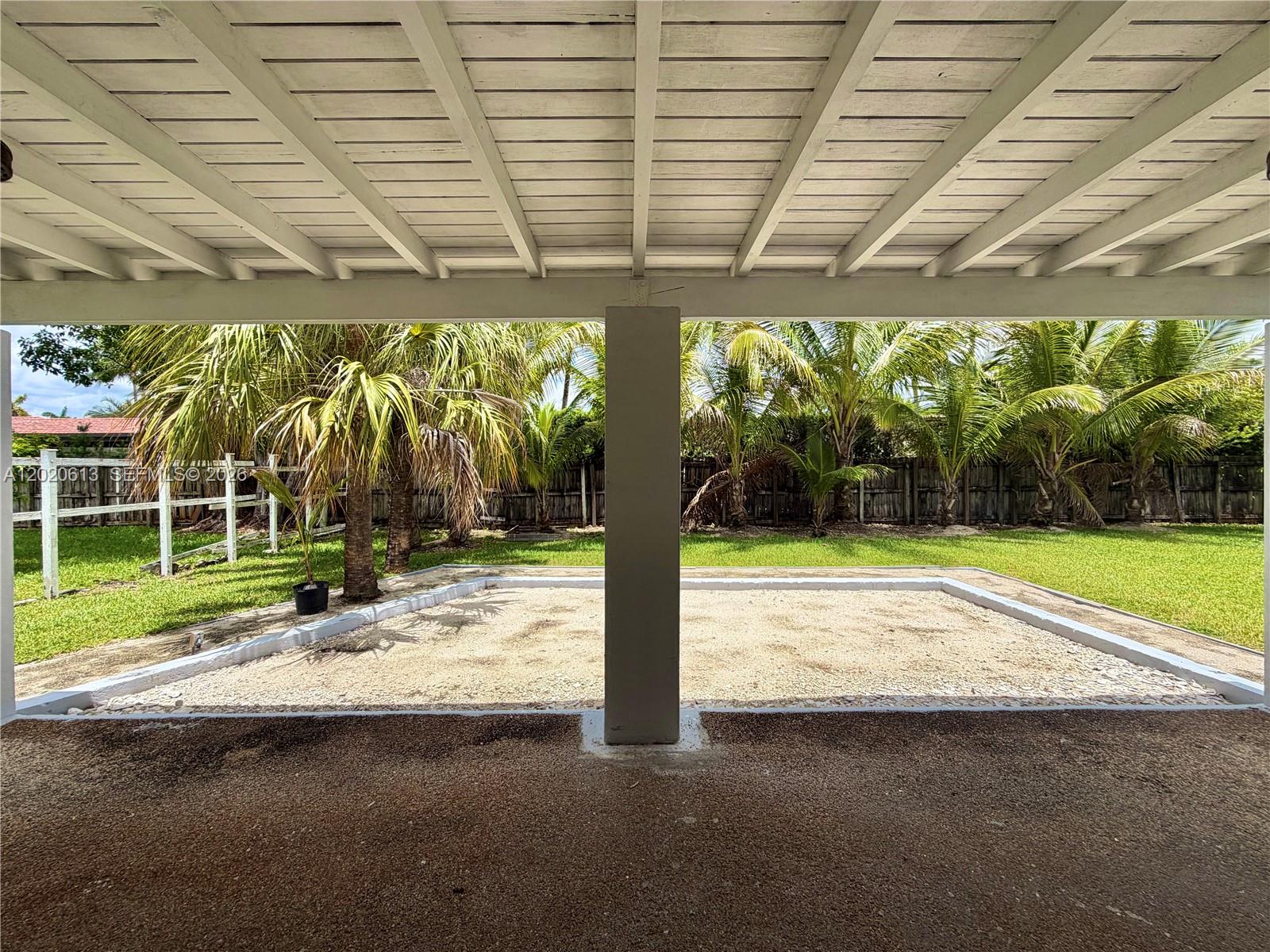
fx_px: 514
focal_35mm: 14
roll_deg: +0.4
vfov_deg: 85.7
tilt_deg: -1.1
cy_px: 476
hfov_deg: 102.1
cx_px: 635
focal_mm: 2.22
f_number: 2.2
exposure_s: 1/970
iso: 20
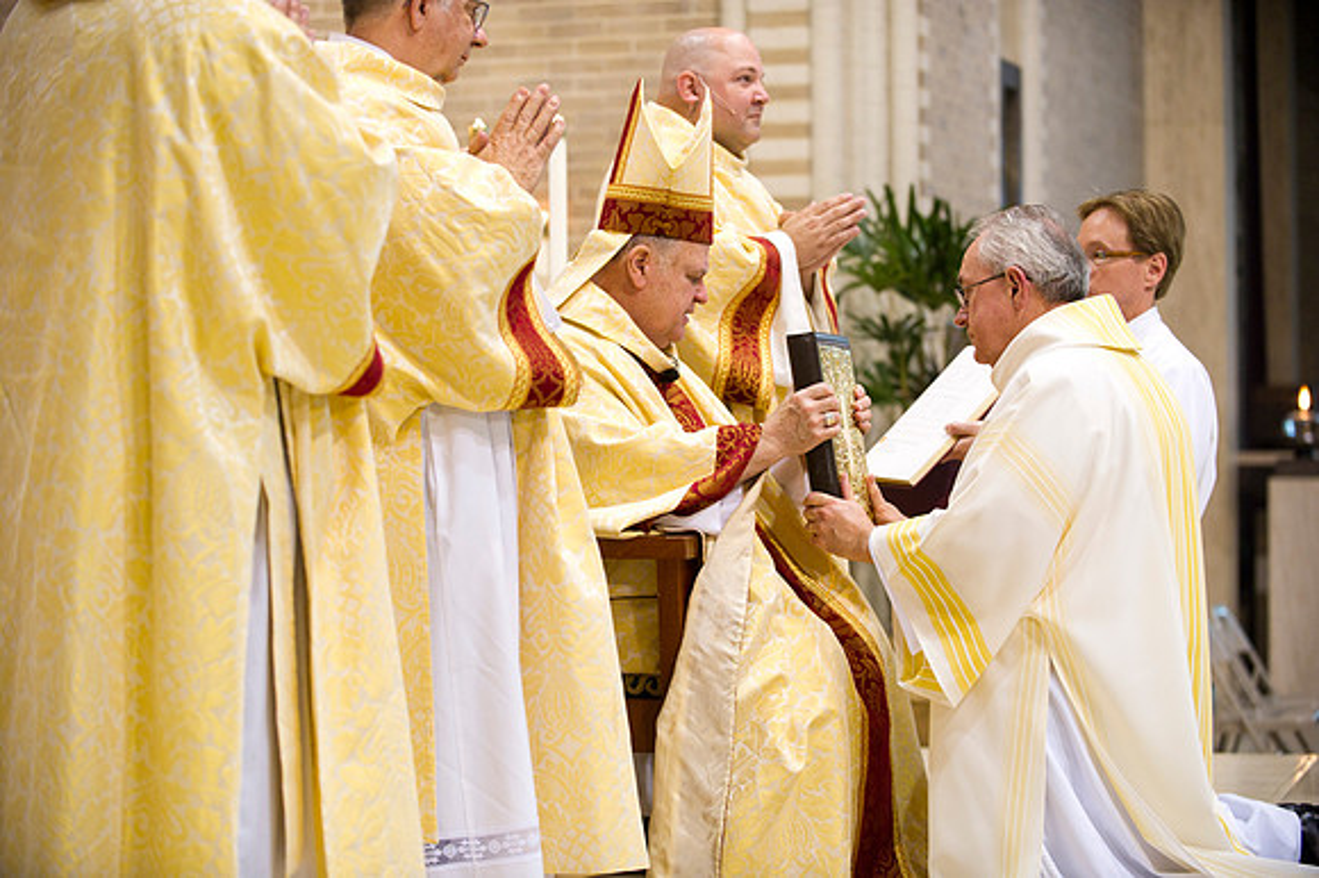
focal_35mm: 86
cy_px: 439
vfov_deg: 15.9
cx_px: 660
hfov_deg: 23.7
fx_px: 3149
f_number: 2.8
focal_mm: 86
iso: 2000
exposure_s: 1/100
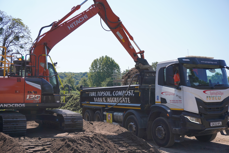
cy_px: 76
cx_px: 114
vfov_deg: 34.2
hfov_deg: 49.6
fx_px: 248
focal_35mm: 39
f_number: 5
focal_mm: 26
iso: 100
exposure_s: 1/640
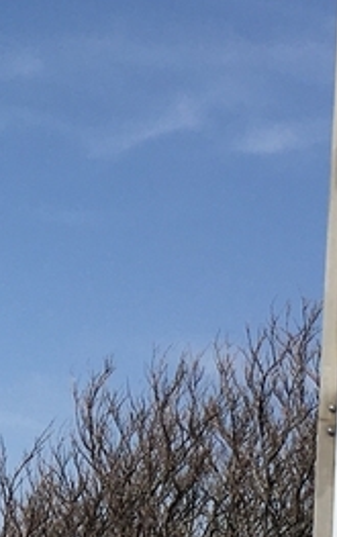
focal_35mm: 140
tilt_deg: +13.4
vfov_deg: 14.9
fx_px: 2052
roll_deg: -1.5
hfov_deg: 9.1
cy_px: 214
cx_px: -204
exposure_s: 1/2959
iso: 25
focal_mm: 4.15
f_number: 2.2
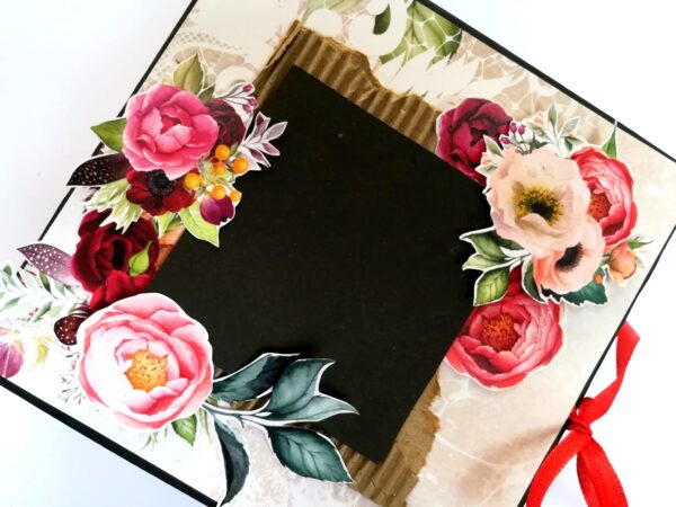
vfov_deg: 53.1
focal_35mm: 26
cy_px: 254
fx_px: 508
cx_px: 338
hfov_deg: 67.3
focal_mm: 3.83
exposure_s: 1/33.3
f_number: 2.2
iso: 125
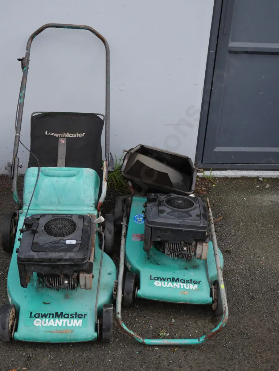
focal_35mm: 40
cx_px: 140
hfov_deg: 36.0
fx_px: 430
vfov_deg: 46.8
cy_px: 186
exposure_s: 1/160
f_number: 5
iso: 200
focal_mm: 20
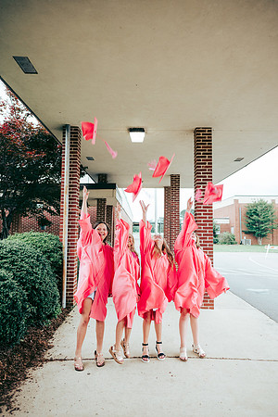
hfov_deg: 53.1
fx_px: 278
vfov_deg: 73.7
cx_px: 139
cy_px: 208
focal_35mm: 24
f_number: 2.8
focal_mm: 24
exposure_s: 1/250
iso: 400
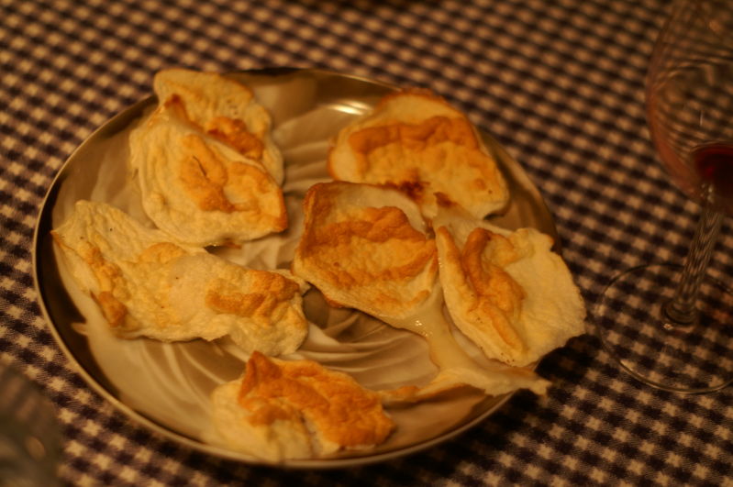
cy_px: 244
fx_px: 1525
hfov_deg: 27.0
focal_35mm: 75
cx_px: 366
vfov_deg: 18.1
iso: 160
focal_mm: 50
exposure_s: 1/30
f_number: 2
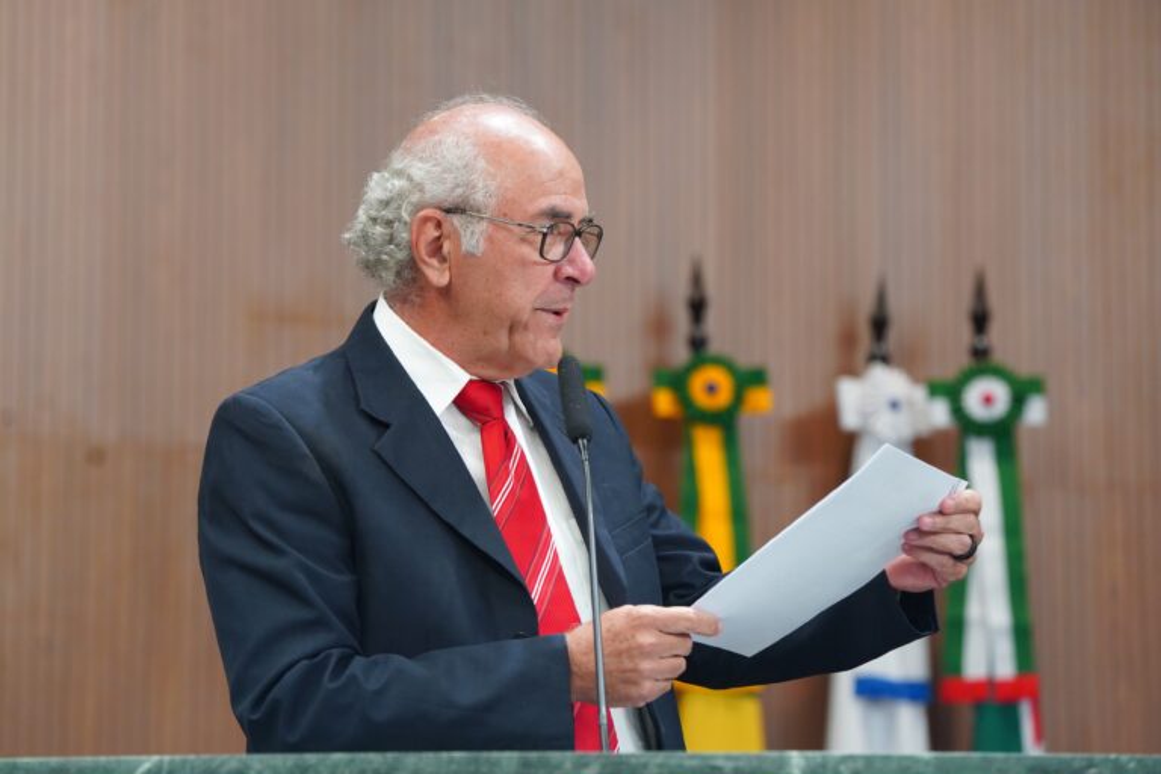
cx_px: 580
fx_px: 4837
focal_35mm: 150
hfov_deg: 13.7
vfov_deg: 9.1
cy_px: 387
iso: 3200
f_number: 5
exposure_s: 1/200
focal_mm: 150
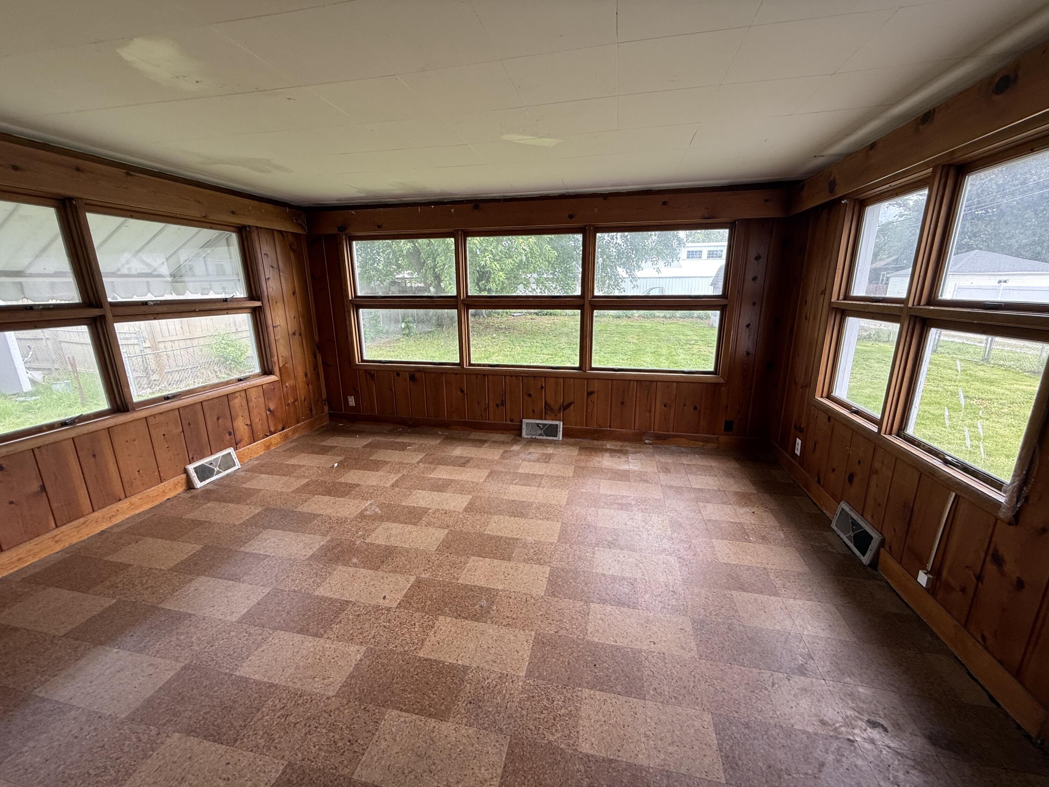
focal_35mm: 14
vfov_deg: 85.7
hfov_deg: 102.1
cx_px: 524
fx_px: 424
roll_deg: +0.3
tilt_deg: -13.5
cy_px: 394
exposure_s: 1/99
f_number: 2.2
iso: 80
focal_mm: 2.22
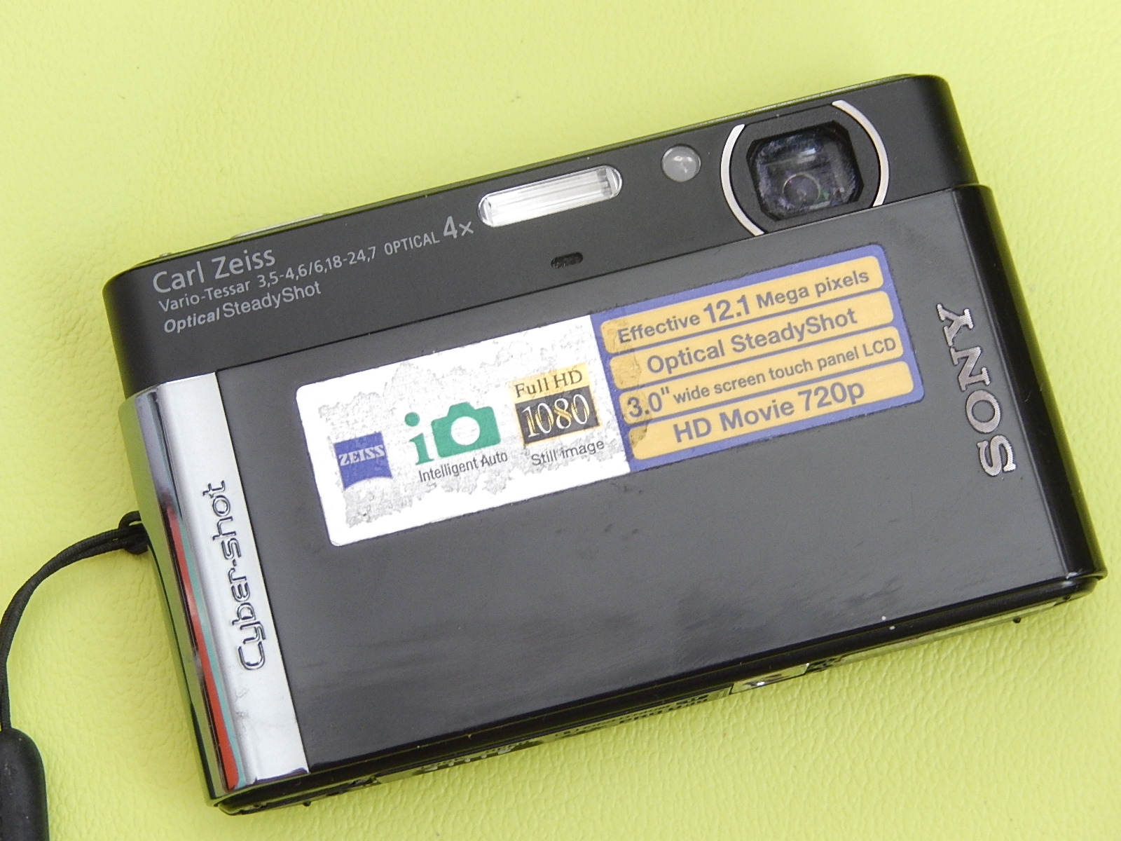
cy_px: 420
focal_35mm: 85
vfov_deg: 17.4
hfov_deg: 23.0
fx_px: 2753
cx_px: 560
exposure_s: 1/25
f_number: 5.1
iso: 400
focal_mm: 15.2
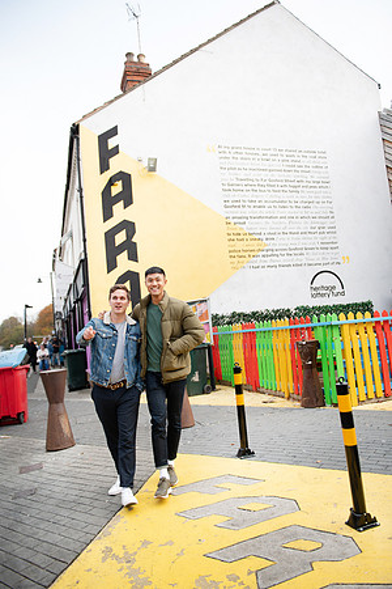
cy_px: 294
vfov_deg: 67.4
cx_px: 196
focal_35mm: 27
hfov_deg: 47.9
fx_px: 441
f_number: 2.8
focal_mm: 27
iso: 31
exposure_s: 1/160
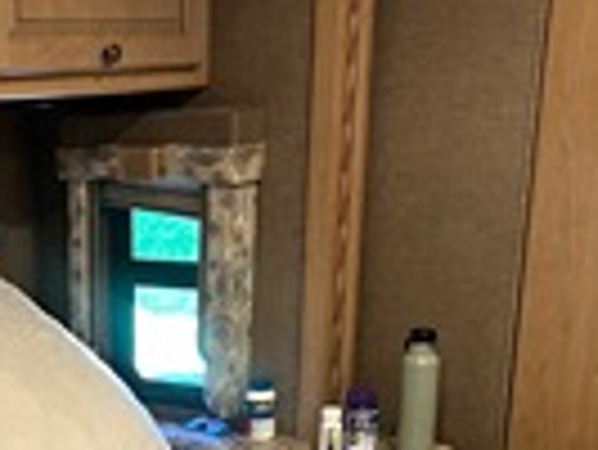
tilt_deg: -22.3
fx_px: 1349
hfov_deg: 24.2
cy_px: 626
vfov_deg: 17.5
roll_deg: +3.7
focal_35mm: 78
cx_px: 45
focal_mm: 5.7
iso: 160
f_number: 1.5
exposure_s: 1/60
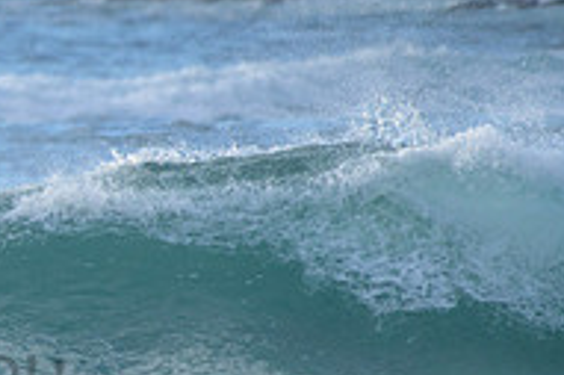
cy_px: 244
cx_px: -442
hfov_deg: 1.1
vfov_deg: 0.7
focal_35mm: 1866
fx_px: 29208
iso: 720
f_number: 5.6
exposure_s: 1/2000
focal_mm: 500
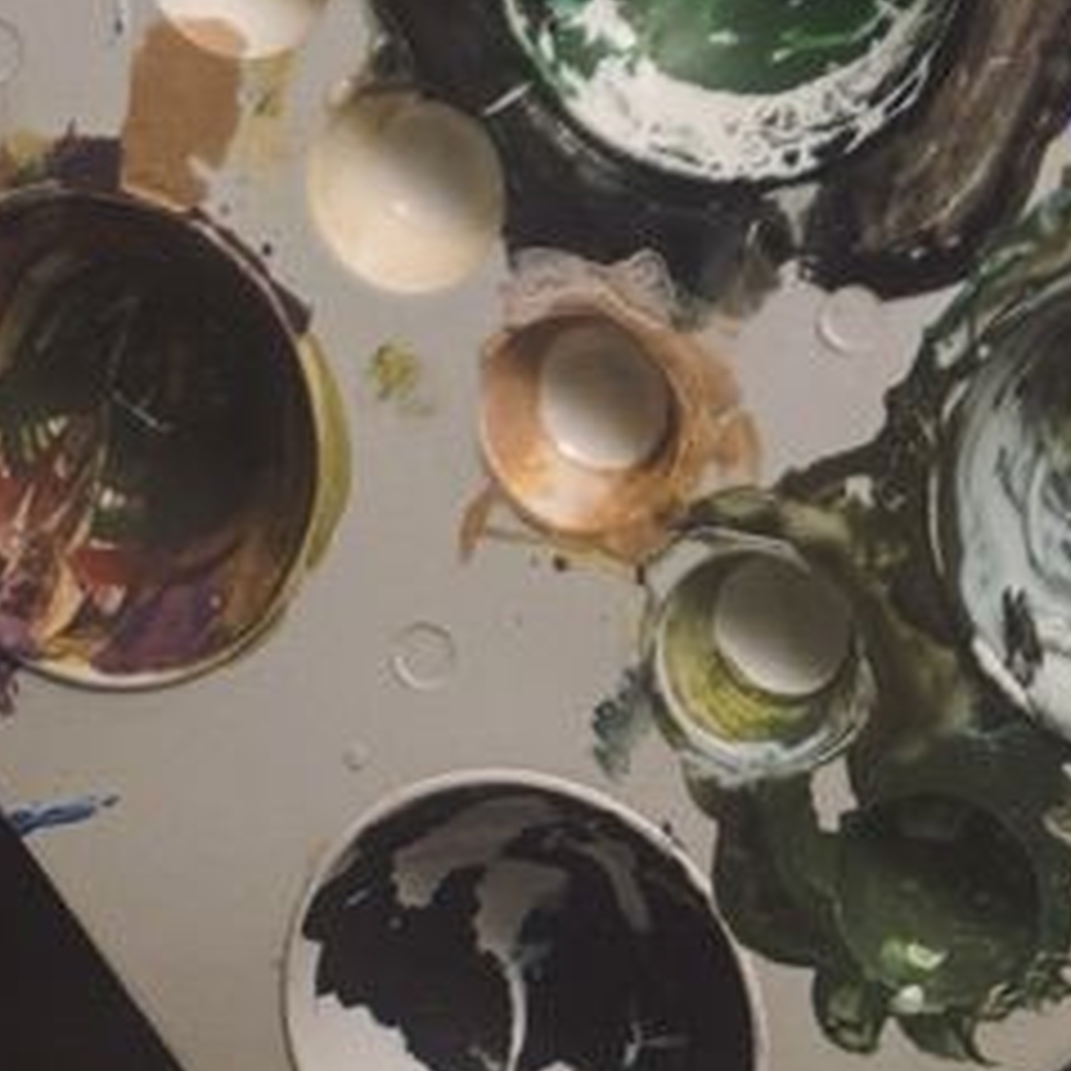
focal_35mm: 89
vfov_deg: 15.2
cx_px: 1634
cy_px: -1161
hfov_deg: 17.4
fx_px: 3115
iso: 160
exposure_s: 1/100
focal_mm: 6.76
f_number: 1.78
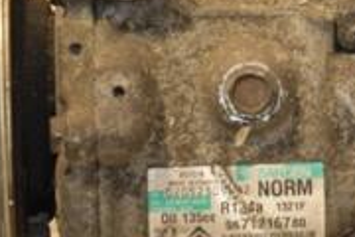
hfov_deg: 4.8
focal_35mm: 426
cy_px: 65
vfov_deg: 3.2
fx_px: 4197
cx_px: 282
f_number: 5.6
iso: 800
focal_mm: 85
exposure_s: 1/100
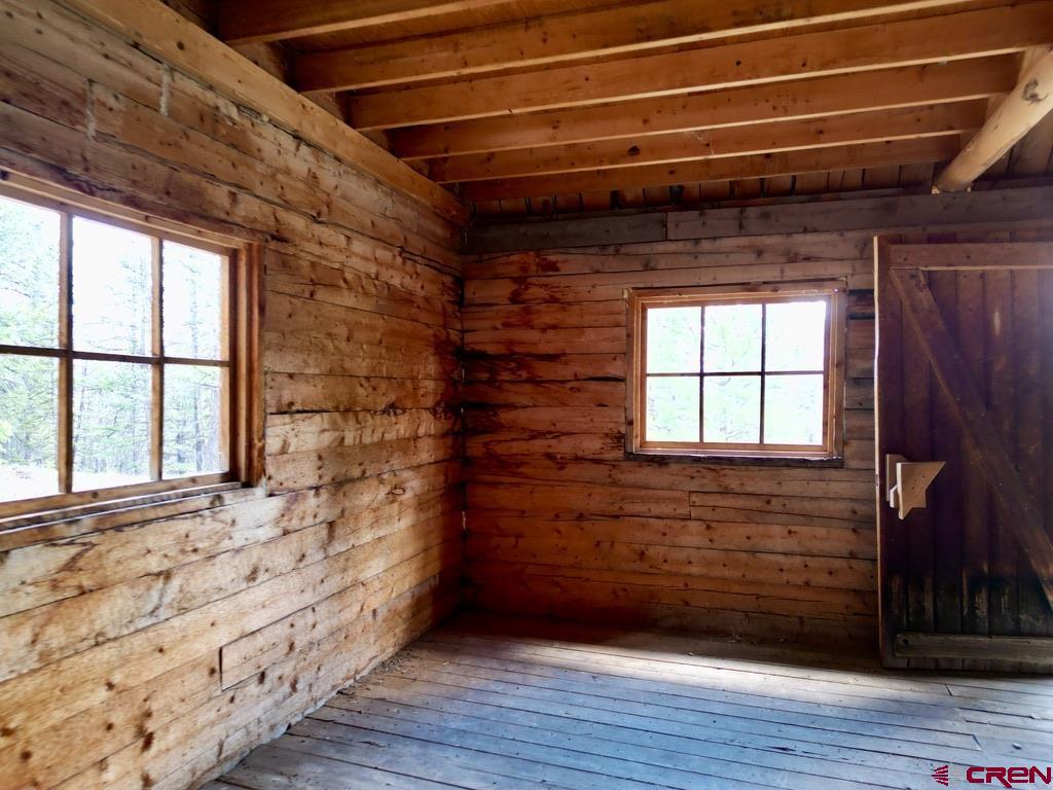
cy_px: 395
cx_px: 526
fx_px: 730
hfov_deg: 71.6
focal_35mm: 24
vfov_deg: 56.8
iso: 100
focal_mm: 6.72
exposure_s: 1/25
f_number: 1.7
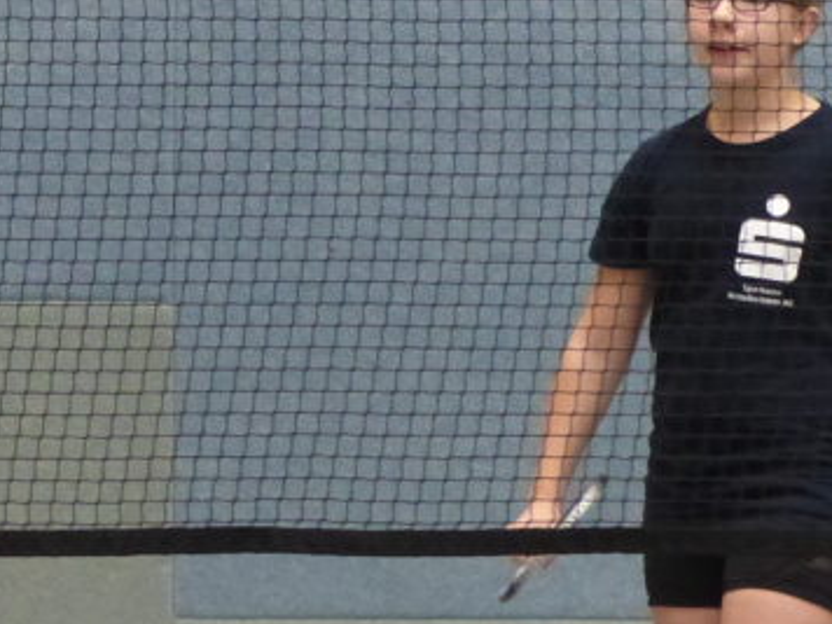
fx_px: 9806
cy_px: 35
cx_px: 49
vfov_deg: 3.6
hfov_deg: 4.9
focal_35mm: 408
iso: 800
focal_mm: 25.6
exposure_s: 1/100
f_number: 2.8
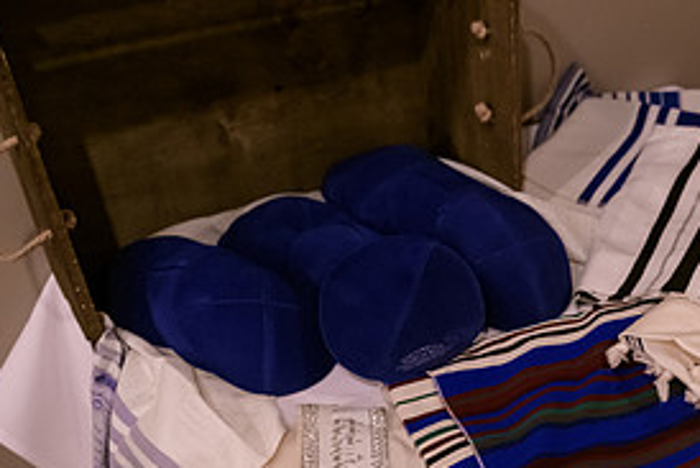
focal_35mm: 55
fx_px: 1070
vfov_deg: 24.2
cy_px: 393
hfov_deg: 34.5
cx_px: 613
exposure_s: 1/25
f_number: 3.2
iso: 1600
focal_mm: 26
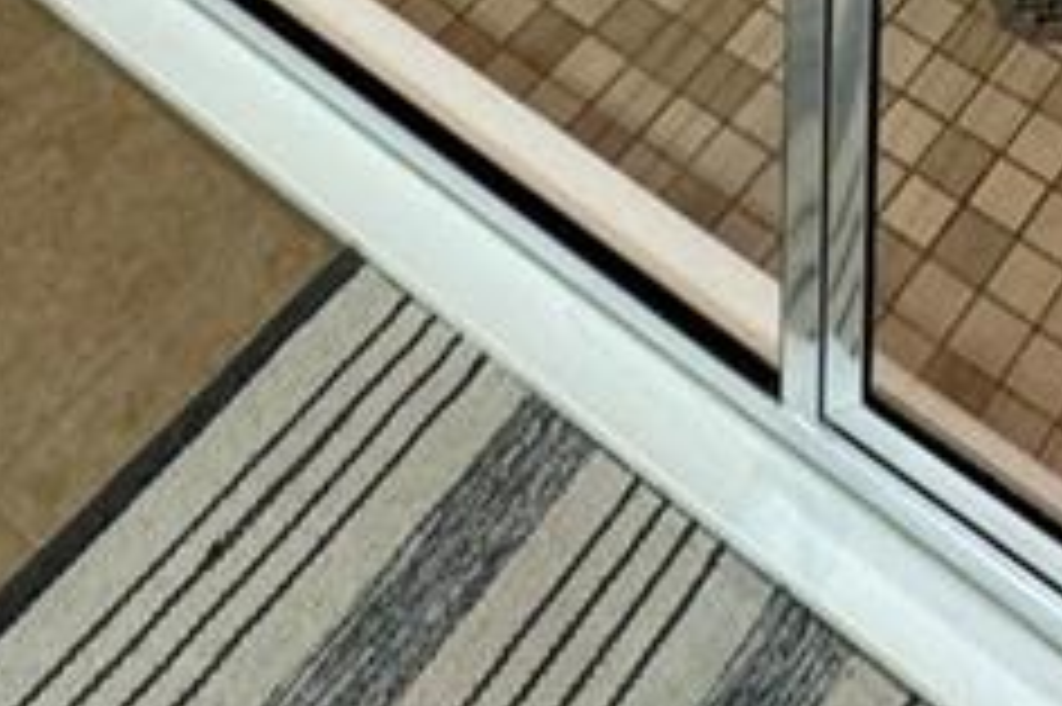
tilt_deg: -9.5
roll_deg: -2.8
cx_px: 1130
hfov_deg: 25.6
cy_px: -1587
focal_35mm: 74
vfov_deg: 10.4
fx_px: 2181
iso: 200
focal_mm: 2.22
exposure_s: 1/60
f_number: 2.2
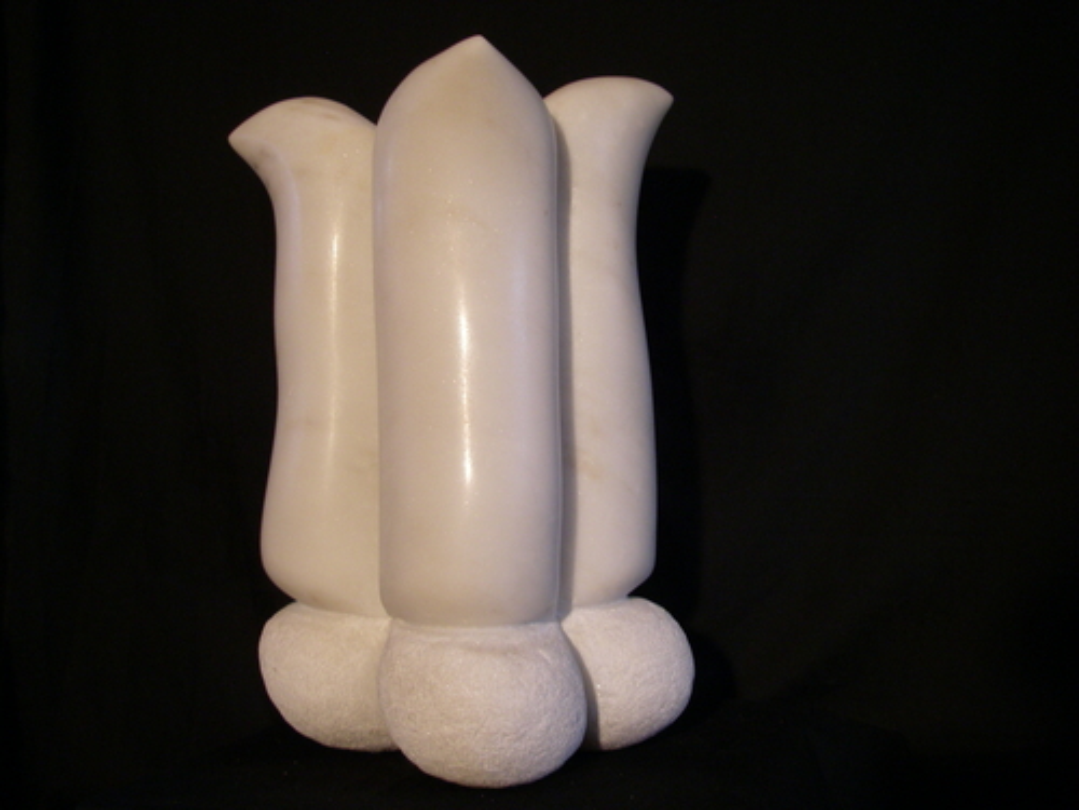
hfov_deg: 49.0
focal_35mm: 38
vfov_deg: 37.7
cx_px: 540
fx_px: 1184
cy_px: 405
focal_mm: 6.3
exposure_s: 1/40
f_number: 3.3
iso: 200
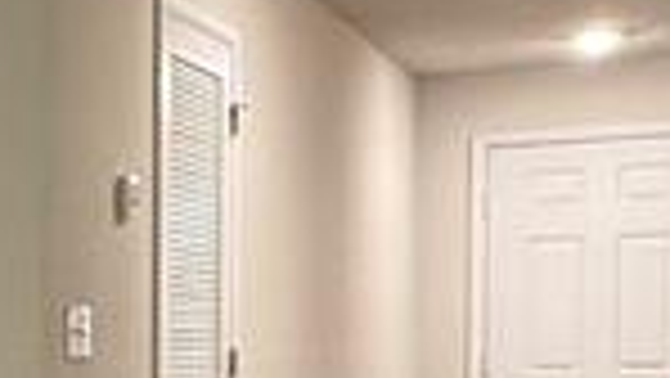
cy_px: 436
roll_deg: +0.9
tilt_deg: -1.7
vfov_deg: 11.4
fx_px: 1866
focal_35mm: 105
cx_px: -495
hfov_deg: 17.1
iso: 400
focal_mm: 2.22
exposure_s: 1/60
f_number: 2.2
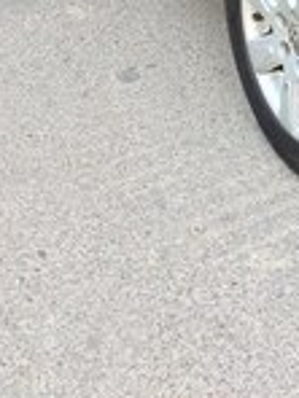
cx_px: 342
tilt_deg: -18.9
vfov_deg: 18.1
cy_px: -194
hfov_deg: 14.8
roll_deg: +0.1
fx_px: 1117
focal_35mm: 97
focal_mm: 4.15
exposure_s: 1/100
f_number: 2.2
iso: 40
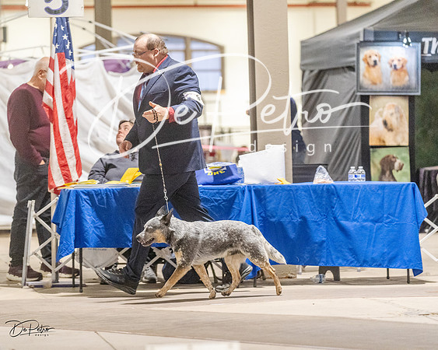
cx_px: 190
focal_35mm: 149
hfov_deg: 13.0
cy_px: 175
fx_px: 1926
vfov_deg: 10.4
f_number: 3.2
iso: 6400
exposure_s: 1/400
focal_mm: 132
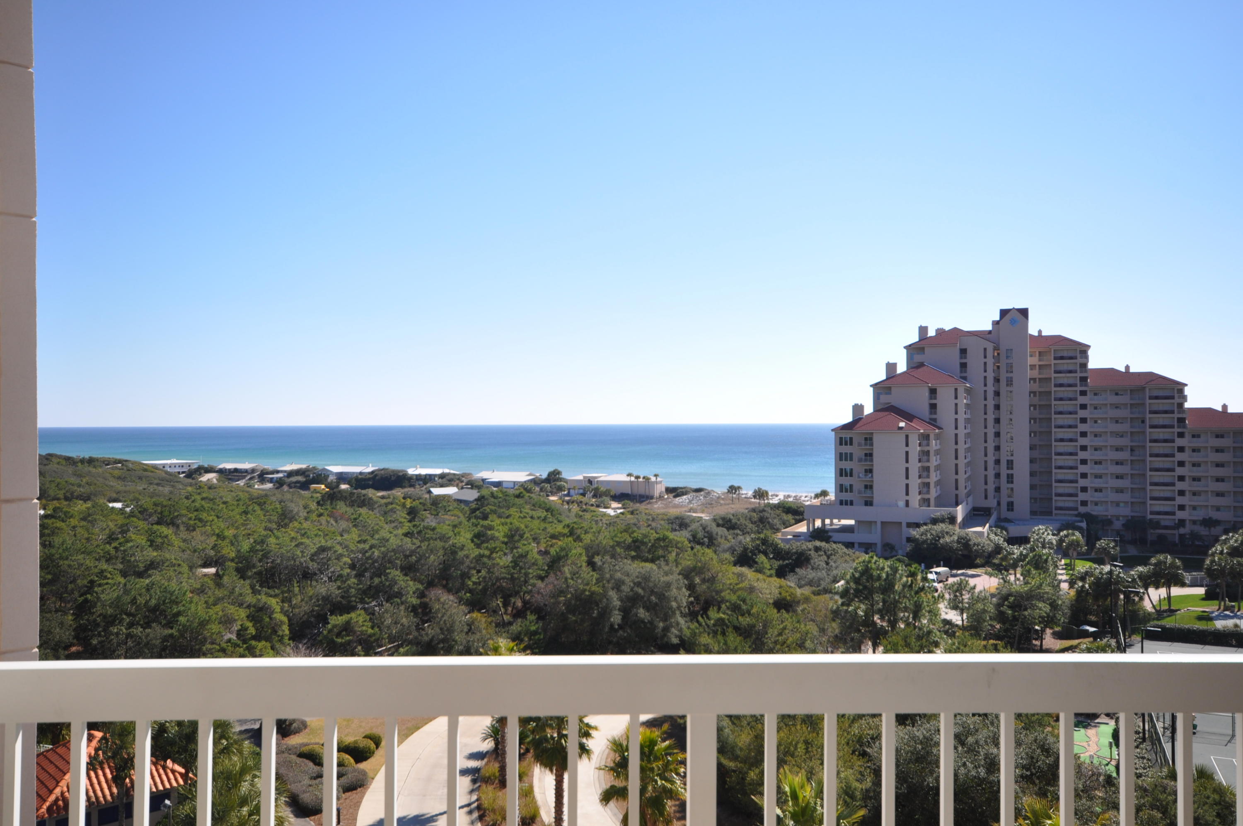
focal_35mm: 30
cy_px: 413
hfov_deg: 62.0
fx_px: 1034
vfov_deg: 43.5
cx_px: 622
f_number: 9
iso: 200
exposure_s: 1/320
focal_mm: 20
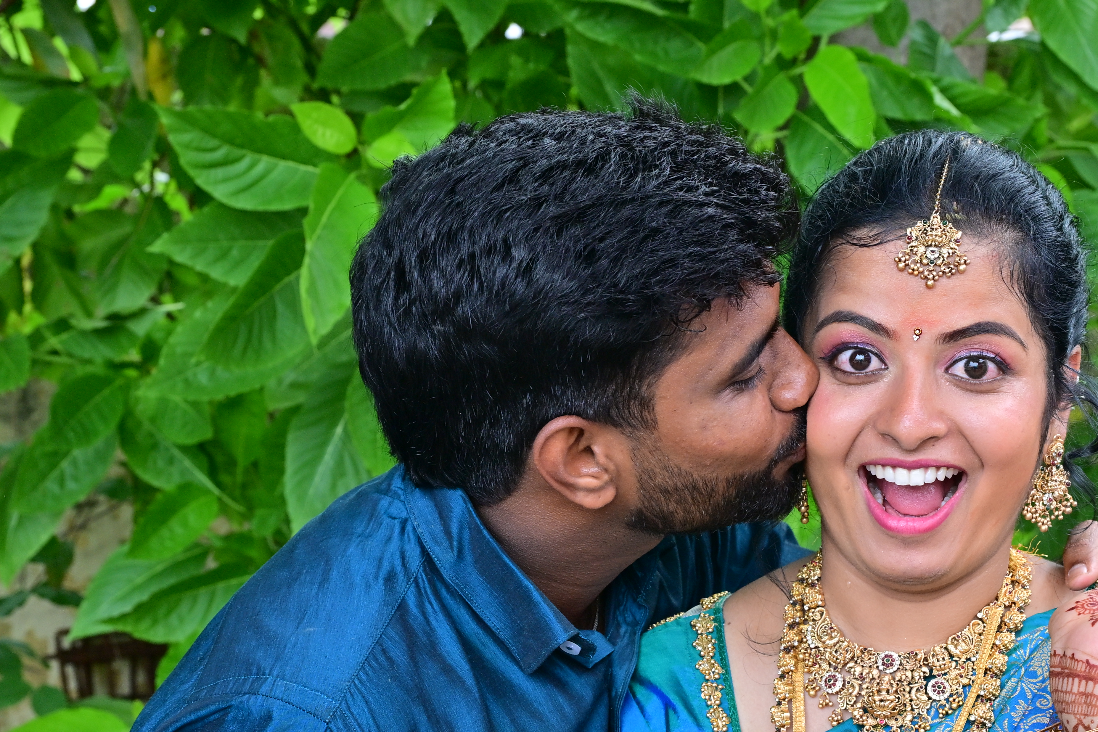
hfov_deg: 26.8
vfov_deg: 18.0
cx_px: 754
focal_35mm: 75
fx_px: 2287
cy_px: 580
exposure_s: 1/125
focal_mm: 46
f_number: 8
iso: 500
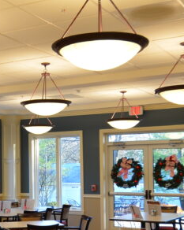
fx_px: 470
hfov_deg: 21.7
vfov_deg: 27.4
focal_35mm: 69
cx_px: 26
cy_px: 153
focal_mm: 14
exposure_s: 1/25
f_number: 4
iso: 100
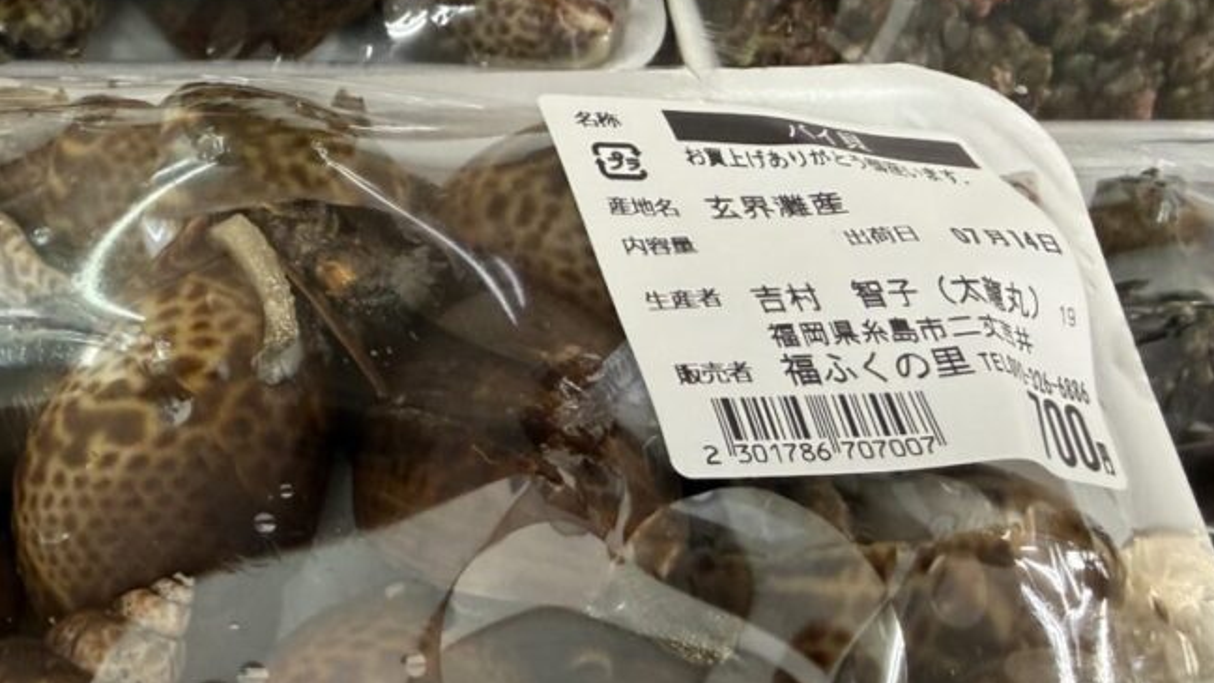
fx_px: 1384
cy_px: 511
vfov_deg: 27.3
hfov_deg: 45.0
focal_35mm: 43
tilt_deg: -62.1
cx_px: 246
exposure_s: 1/60
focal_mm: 2.22
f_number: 2.2
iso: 320
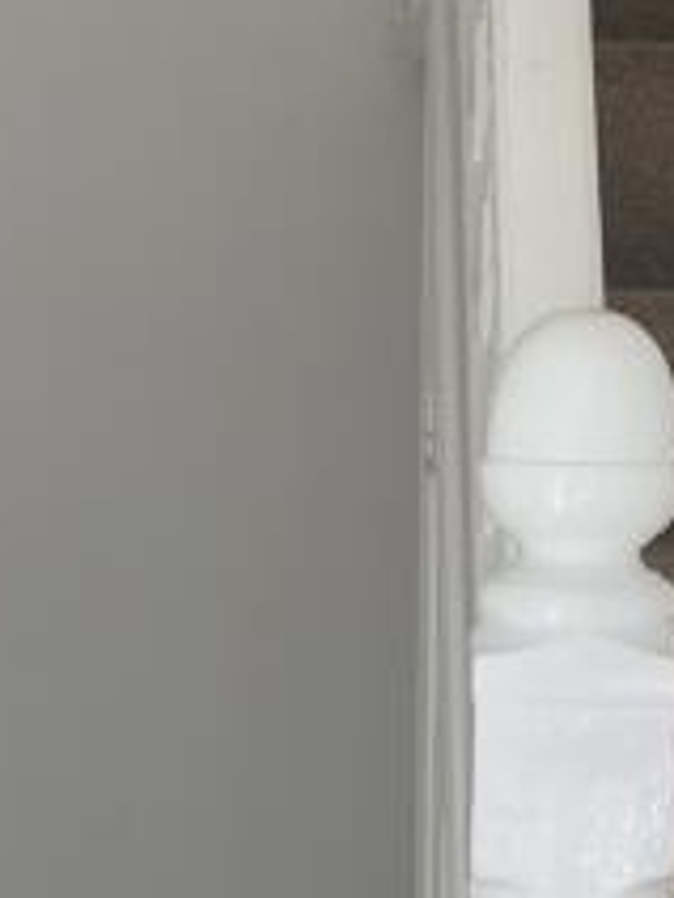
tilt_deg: -13.8
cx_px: 352
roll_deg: -0.2
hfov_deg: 10.6
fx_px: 3635
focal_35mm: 140
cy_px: 1178
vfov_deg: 13.6
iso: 25
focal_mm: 4.15
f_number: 2.2
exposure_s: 1/167
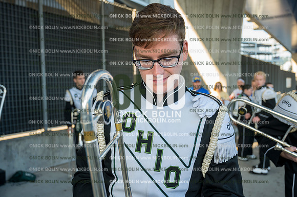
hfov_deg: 59.5
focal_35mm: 32
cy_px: 98
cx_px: 148
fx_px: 260
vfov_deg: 41.7
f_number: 4
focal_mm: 31.5
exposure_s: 1/200
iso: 200
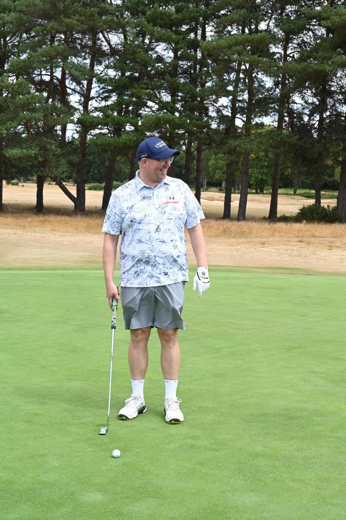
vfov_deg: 36.3
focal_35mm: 55
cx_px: 173
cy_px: 260
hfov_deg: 24.6
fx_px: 794
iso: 200
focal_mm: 55
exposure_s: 1/100
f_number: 13
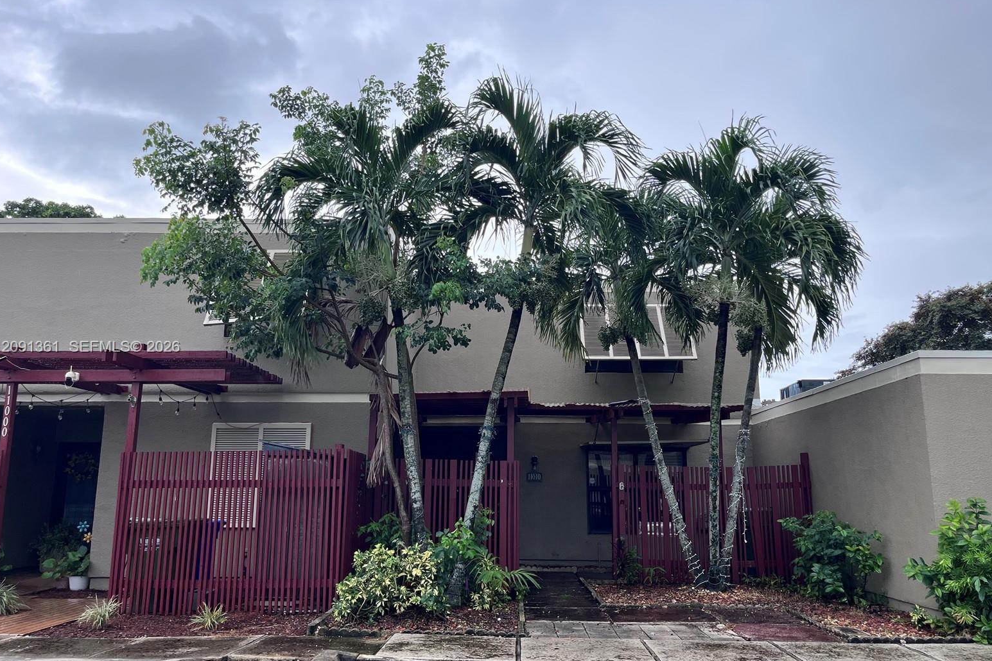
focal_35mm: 28
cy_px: 348
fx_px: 771
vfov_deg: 46.4
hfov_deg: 65.5
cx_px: 494
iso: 50
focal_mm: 5.1
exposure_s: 1/345
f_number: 1.6
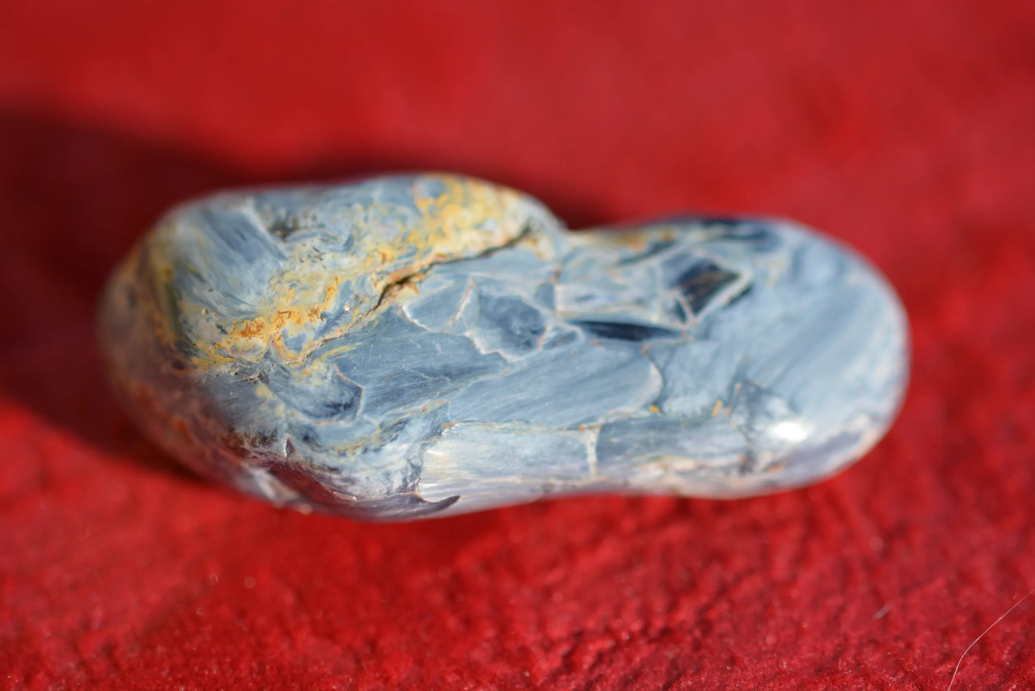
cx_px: 518
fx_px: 4529
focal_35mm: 158
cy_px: 346
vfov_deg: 8.7
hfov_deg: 13.0
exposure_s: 1/3200
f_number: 4.2
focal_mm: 105
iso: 400
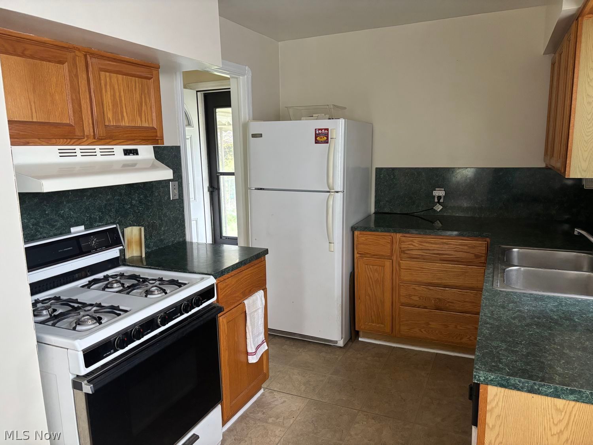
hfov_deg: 67.3
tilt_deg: -10.3
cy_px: 222
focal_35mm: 26
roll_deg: +0.6
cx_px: 296
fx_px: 445
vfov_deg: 53.1
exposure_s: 1/60
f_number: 1.6
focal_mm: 5.96
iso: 250
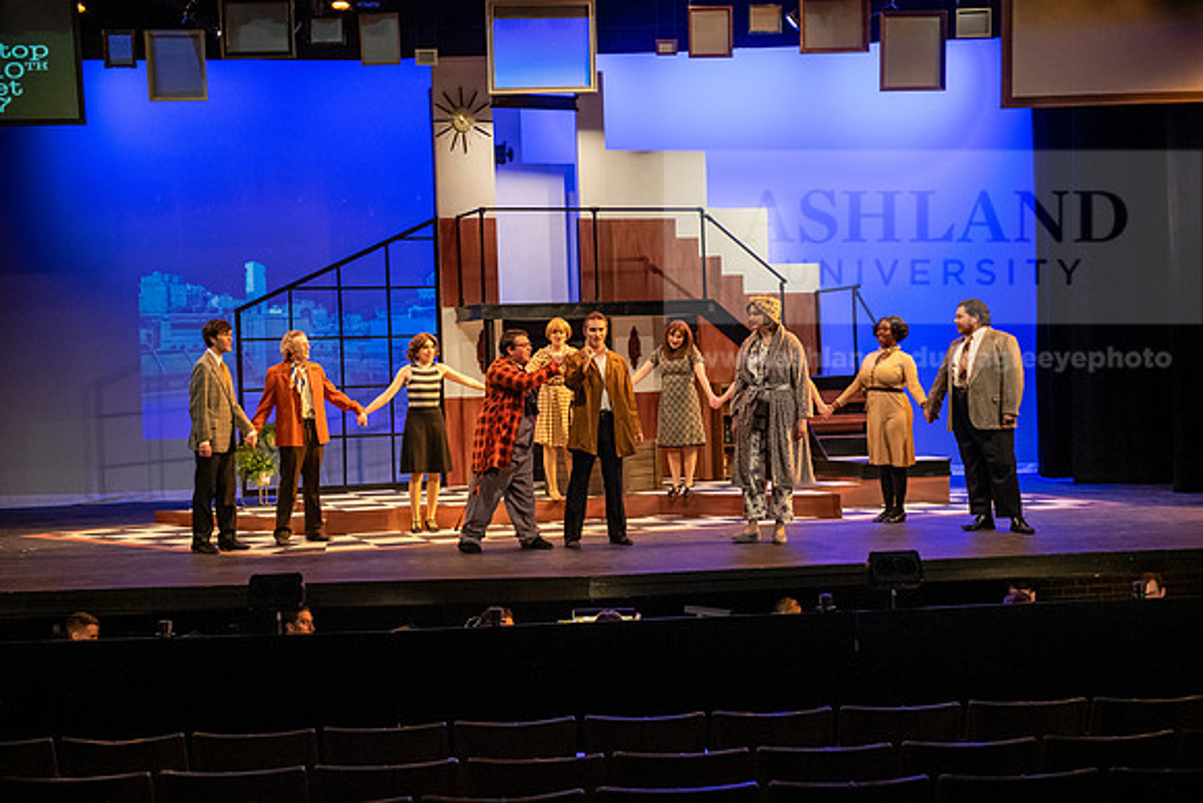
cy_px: 402
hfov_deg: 36.2
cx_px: 602
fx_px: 1838
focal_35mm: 55
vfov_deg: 24.6
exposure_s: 1/200
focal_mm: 55
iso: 4000
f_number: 3.2
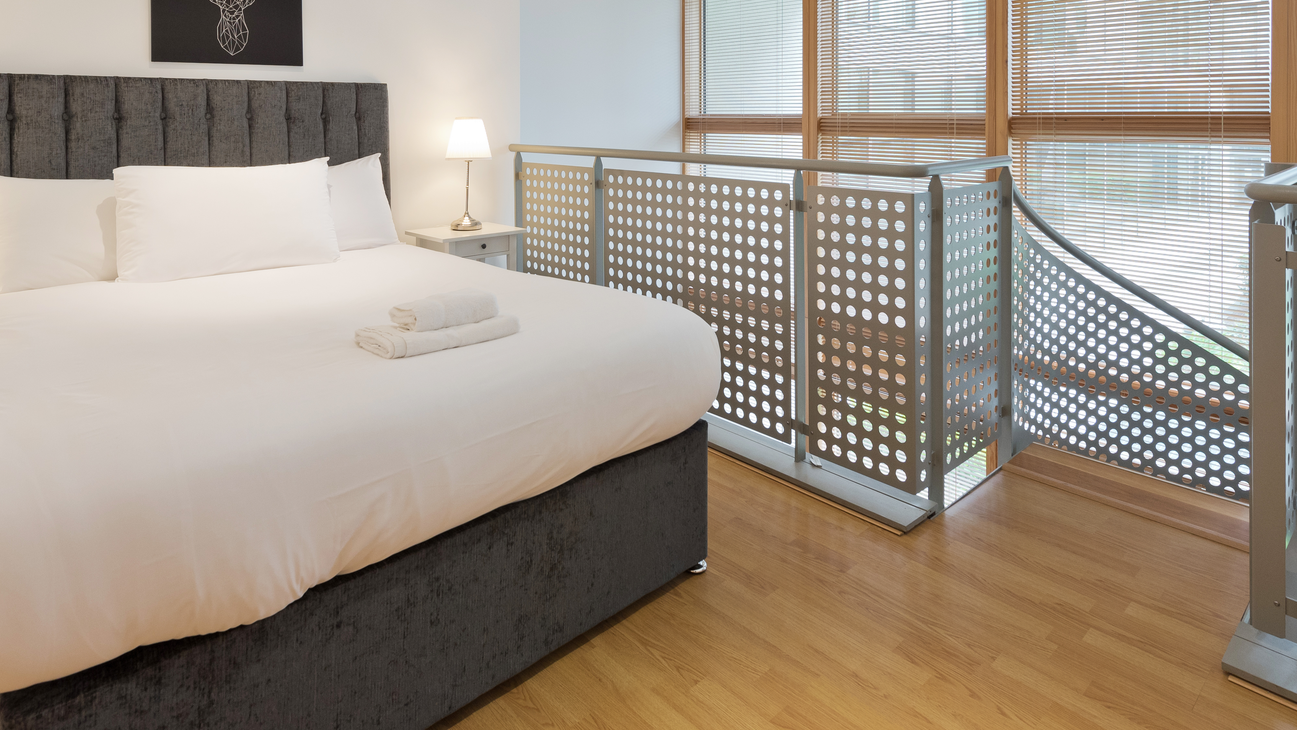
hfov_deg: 81.2
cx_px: 621
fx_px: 757
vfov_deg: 47.7
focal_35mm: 22
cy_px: 115
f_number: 7.1
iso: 400
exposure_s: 1/13
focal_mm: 14
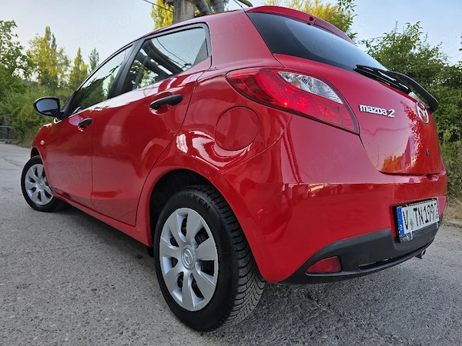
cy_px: 173
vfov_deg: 58.9
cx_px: 231
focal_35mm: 23
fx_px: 307
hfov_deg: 73.9
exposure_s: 1/1429
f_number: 1.7
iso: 80
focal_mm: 6.3
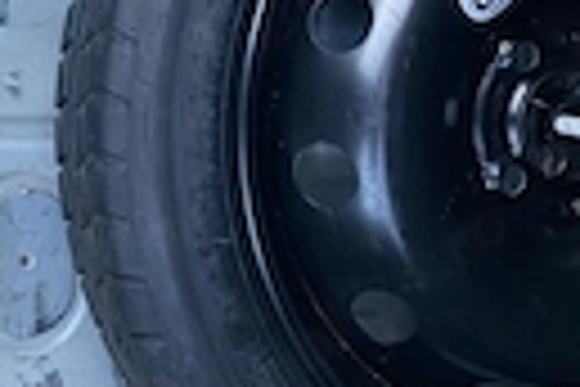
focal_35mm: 84
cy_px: 18
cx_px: 103
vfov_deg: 16.0
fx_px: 1353
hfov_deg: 23.8
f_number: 1.8
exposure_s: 1/74
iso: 125
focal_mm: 4.25
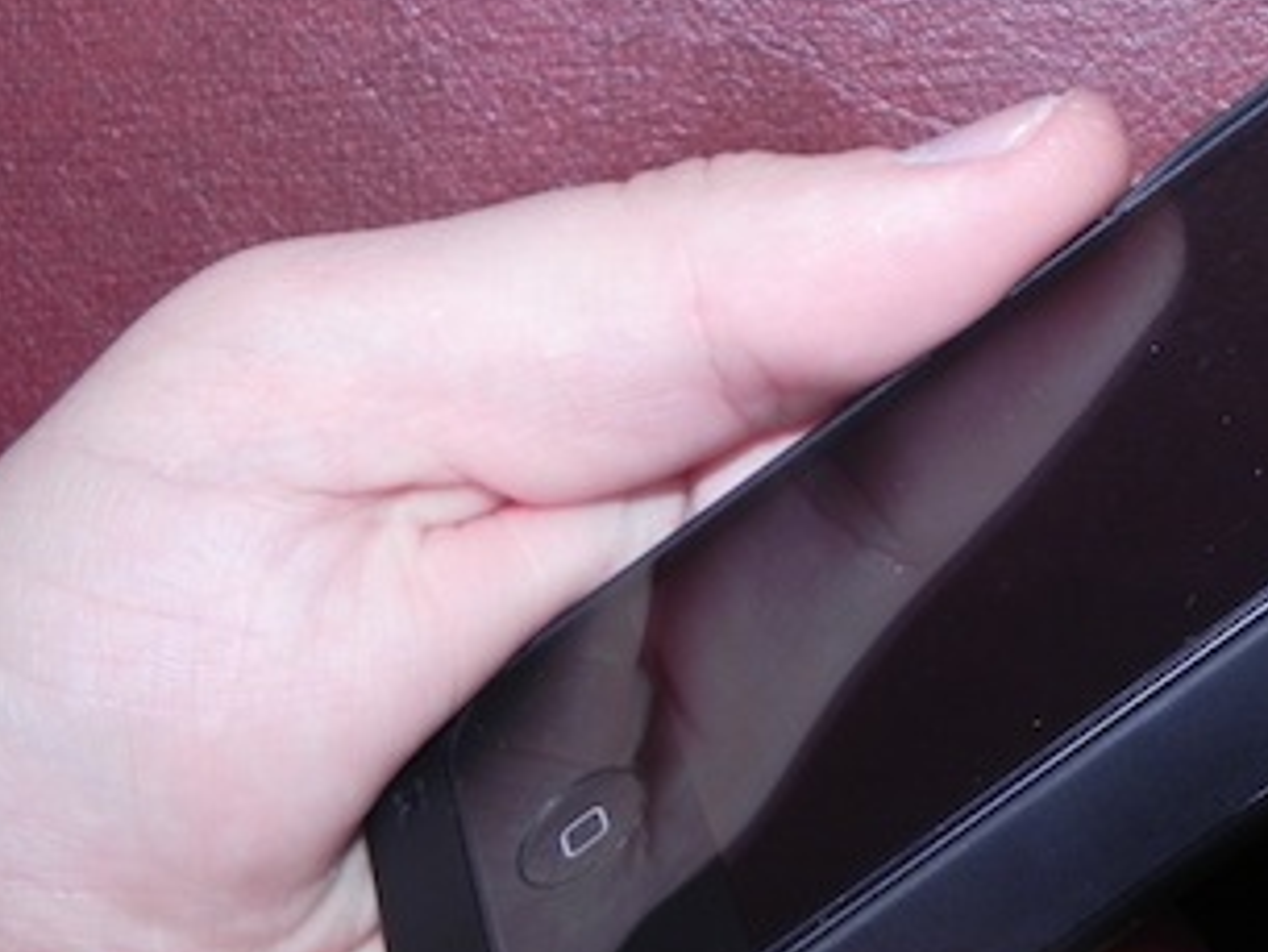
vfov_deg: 18.8
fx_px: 2858
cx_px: 1156
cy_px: 721
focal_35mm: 78
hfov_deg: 24.3
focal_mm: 7.3
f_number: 3.5
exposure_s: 1/125
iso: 160
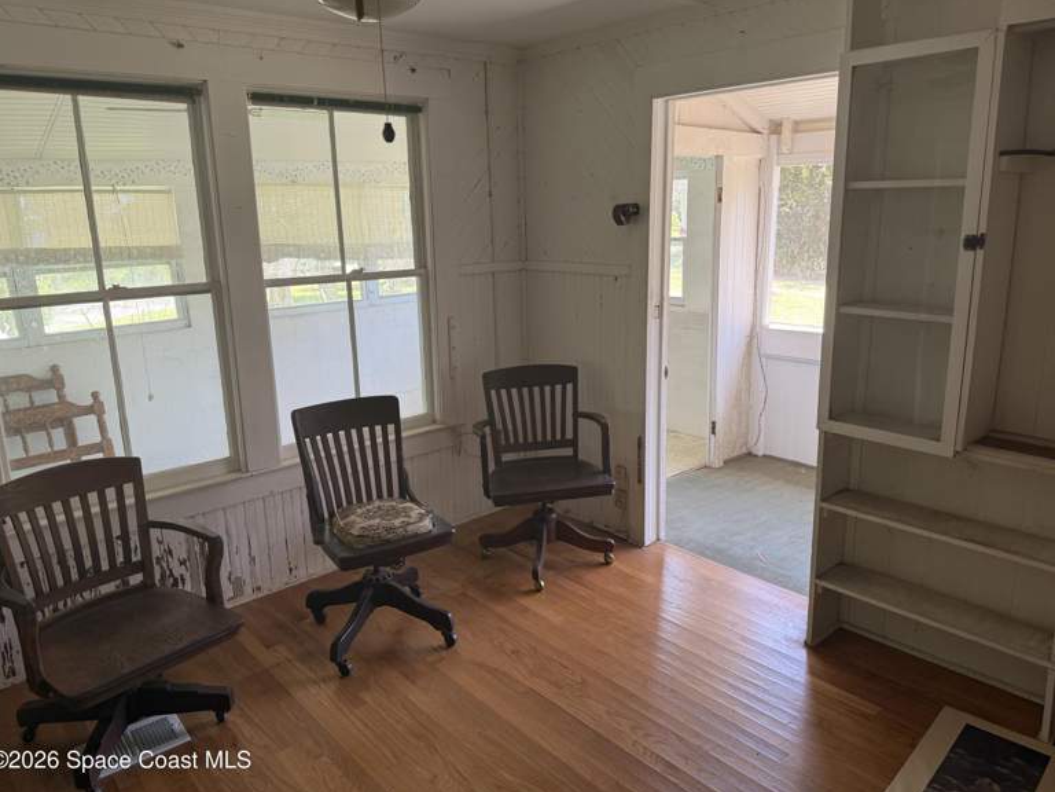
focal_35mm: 25
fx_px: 762
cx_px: 538
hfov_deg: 69.4
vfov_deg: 54.9
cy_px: 385
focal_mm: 6.76
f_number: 1.78
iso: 160
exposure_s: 1/121
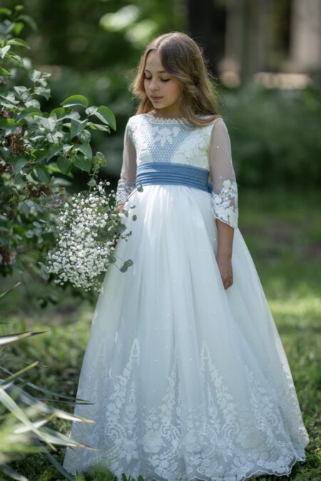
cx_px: 160
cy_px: 240
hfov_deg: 13.0
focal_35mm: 105
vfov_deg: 19.5
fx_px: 1404
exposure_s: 1/1250
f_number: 1.4
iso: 40
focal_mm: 105
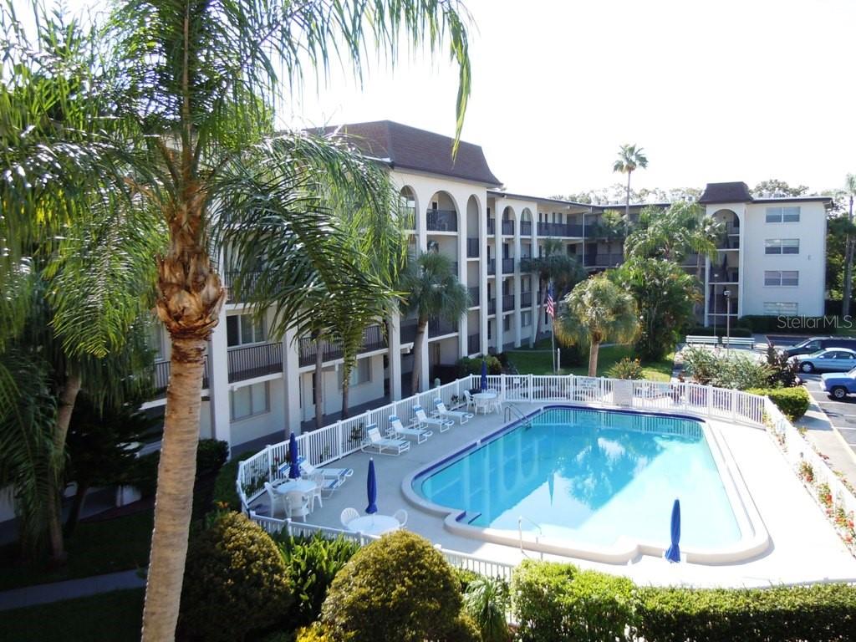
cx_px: 428
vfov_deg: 46.8
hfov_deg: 60.0
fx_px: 742
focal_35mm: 30
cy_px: 321
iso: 100
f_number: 3.5
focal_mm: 5.4
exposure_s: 1/400
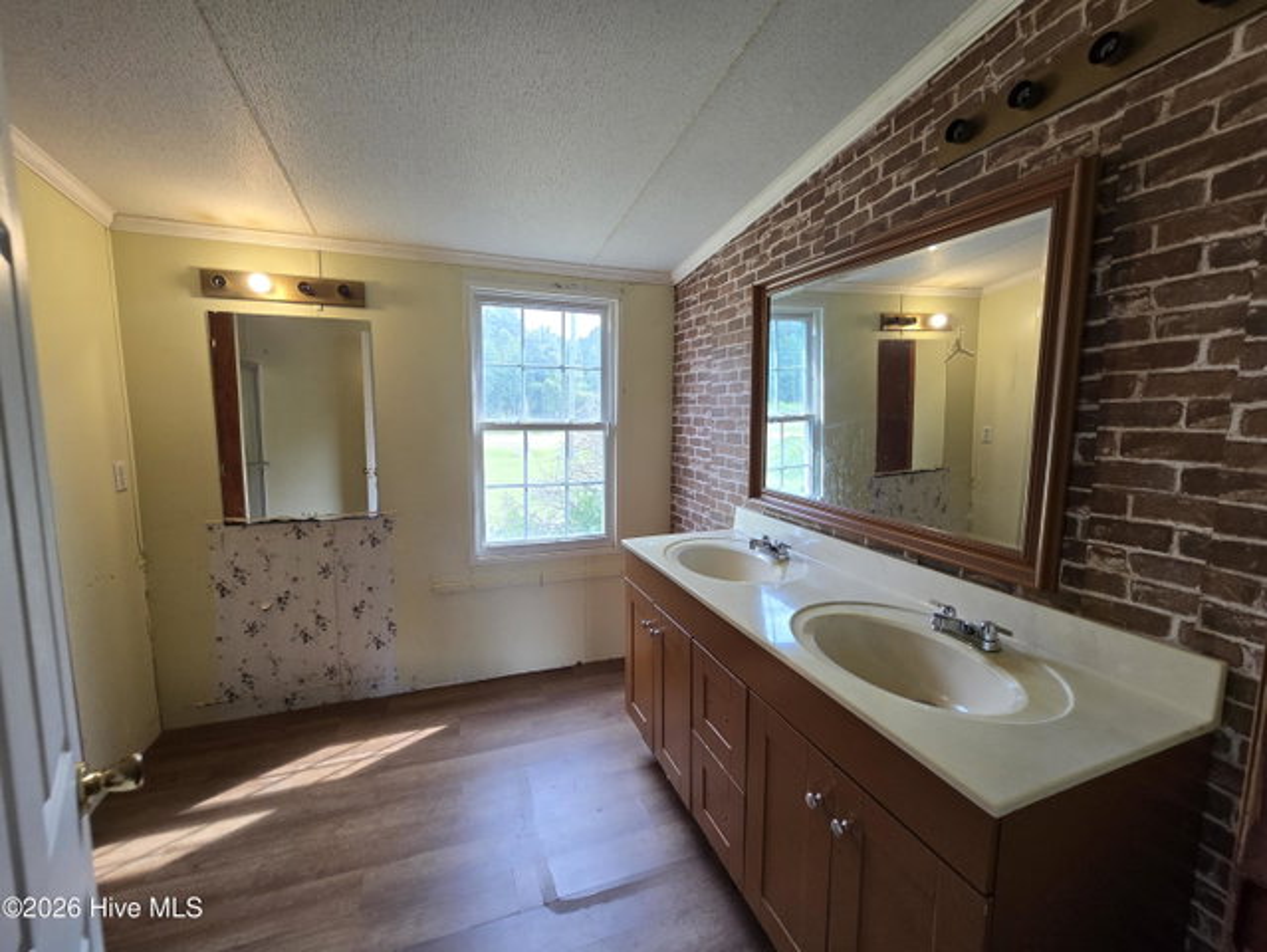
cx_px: 634
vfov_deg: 90.0
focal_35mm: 13
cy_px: 476
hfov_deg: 106.1
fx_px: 476
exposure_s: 1/60
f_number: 2.2
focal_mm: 2.2
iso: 100
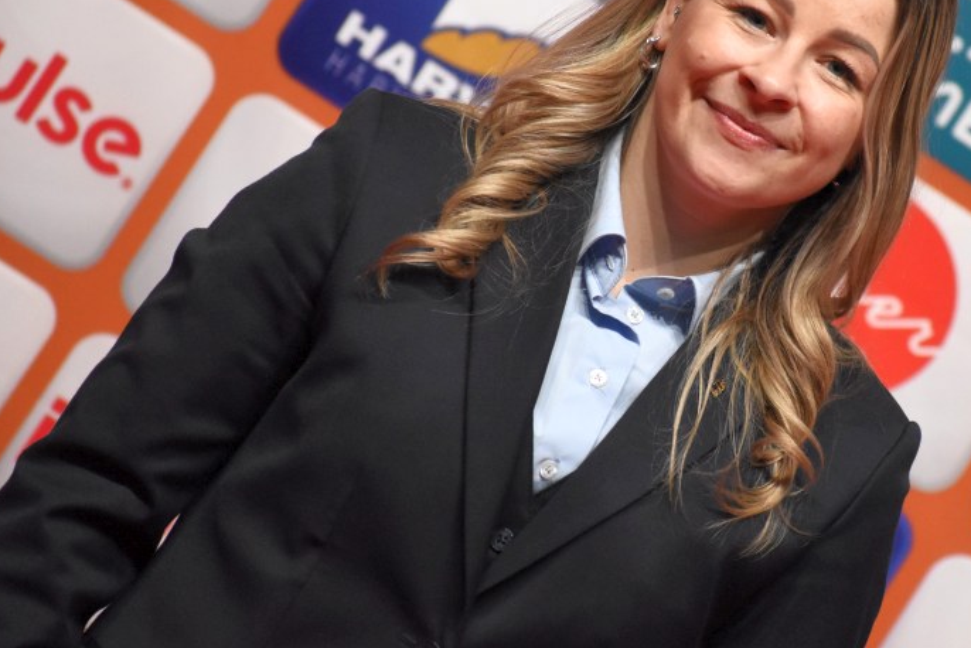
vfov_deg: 2.9
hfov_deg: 4.4
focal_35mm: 470
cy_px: 250
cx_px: 685
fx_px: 12682
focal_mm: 210
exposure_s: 1/640
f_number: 7.1
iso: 3200
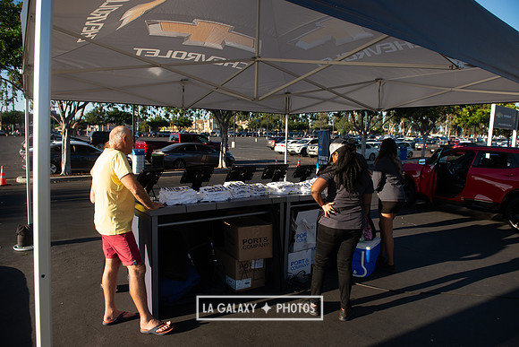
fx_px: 346
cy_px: 174
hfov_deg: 73.7
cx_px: 260
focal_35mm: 24
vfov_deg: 53.2
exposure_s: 1/1000
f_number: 4.5
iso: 200
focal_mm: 24
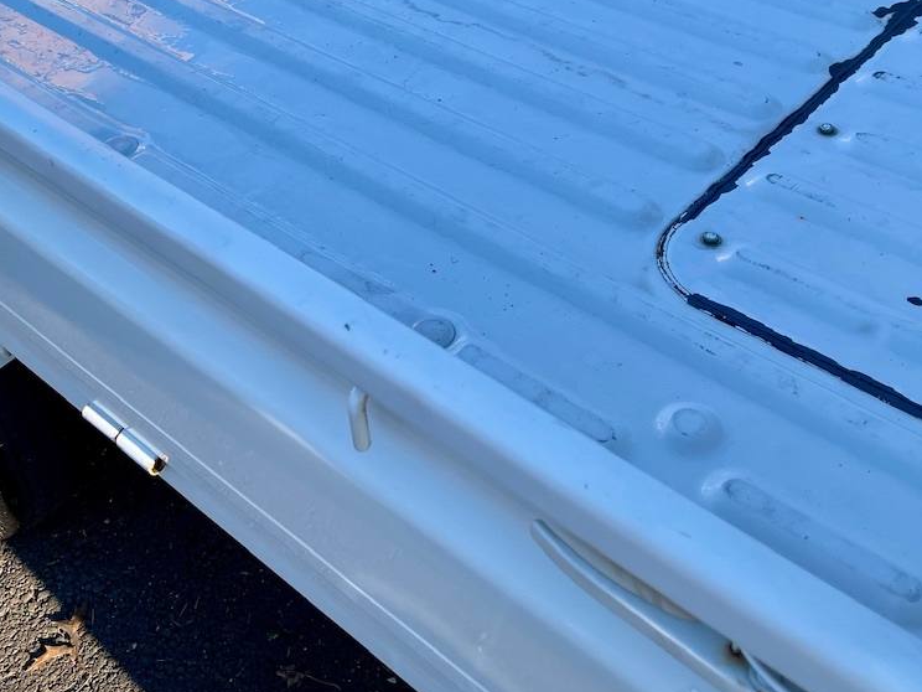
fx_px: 1145
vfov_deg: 32.7
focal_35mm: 43
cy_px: 143
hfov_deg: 43.8
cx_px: 434
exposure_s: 1/901
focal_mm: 5.1
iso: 32
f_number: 1.6
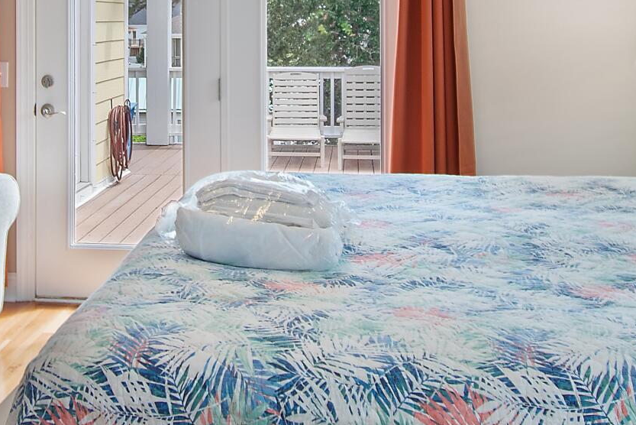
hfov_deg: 36.5
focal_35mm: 54
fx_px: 954
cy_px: 17
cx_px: 213
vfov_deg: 24.1
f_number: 4.5
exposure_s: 1/15
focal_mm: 10
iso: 100
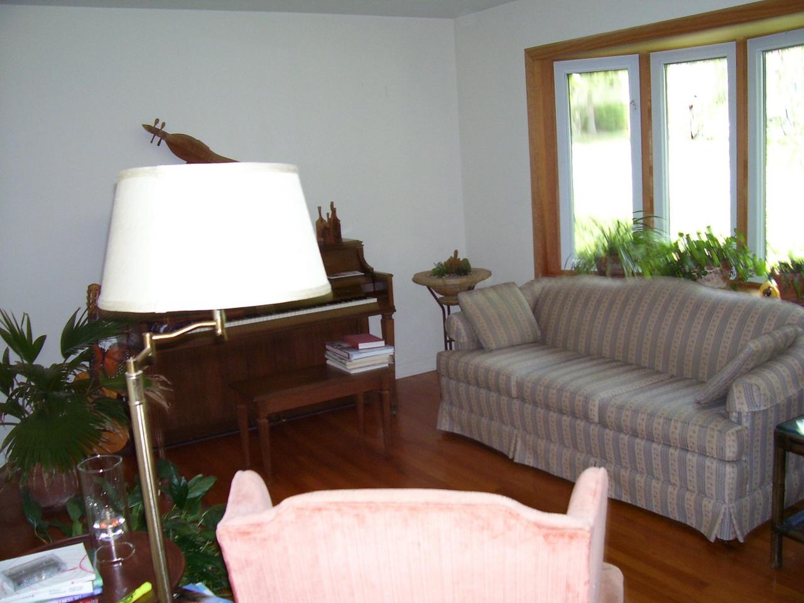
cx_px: 402
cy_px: 302
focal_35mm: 34
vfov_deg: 41.8
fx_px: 790
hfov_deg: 54.0
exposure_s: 1/60
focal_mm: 5.6
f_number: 2.7
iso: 125
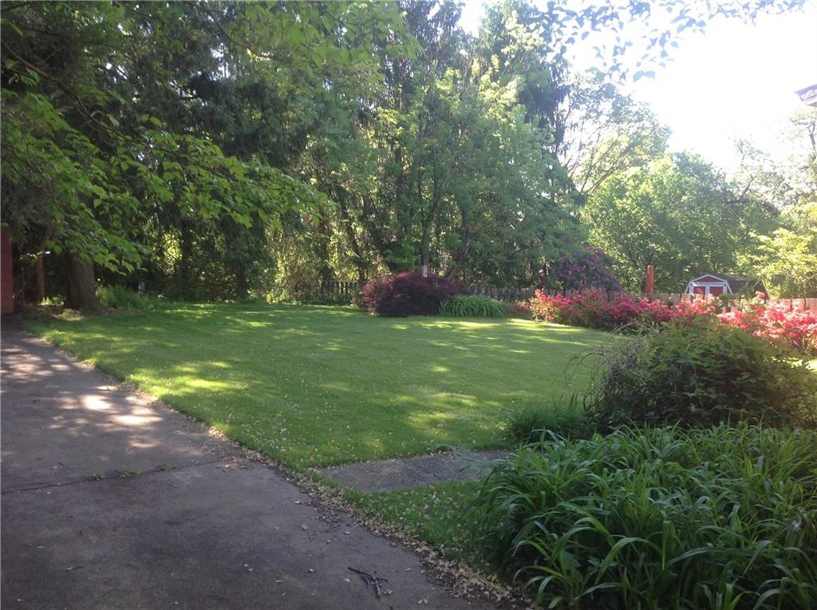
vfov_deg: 40.6
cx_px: 408
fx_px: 825
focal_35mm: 35
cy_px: 305
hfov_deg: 52.7
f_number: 2.4
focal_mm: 4.28
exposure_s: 1/125
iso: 50
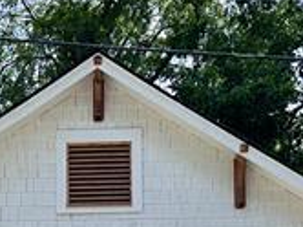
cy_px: 318
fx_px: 935
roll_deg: +0.2
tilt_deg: +6.4
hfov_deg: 18.3
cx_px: 73
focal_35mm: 107
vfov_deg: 13.2
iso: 80
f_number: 1.78
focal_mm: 6.86
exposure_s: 1/2967
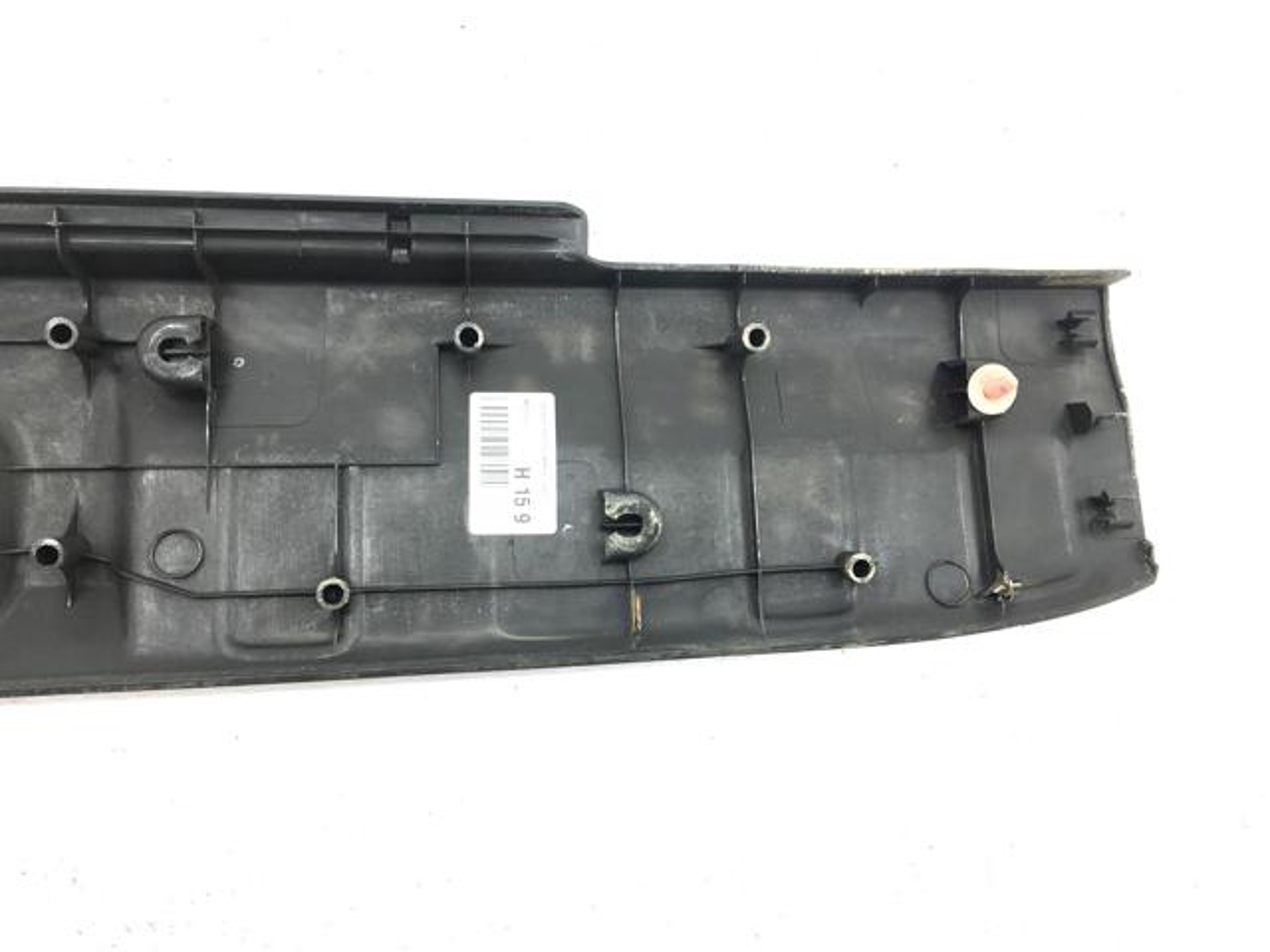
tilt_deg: -77.0
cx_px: 635
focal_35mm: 29
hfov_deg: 61.7
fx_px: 1064
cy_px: 476
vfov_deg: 48.2
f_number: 2.2
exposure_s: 1/114
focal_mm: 4.15
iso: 25
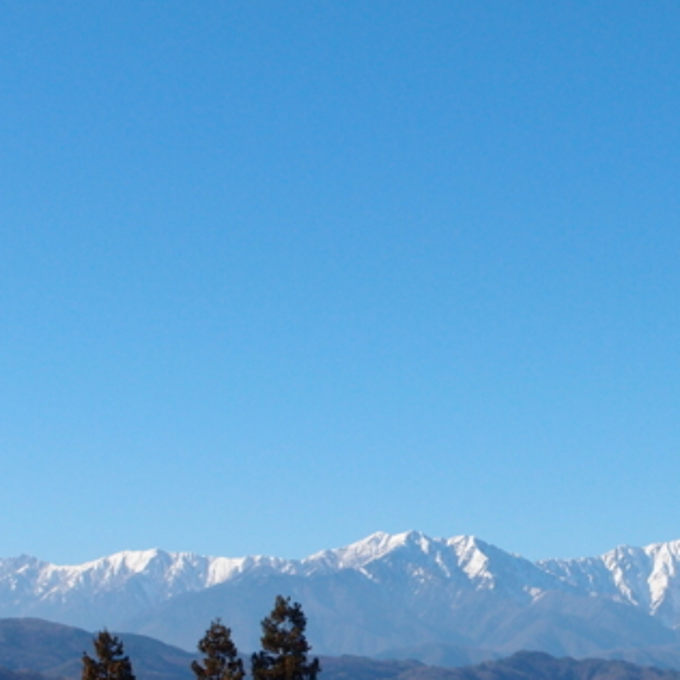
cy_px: 587
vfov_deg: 16.7
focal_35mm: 103
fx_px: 2289
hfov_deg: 16.7
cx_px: 581
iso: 100
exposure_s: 1/800
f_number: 5
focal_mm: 9.87
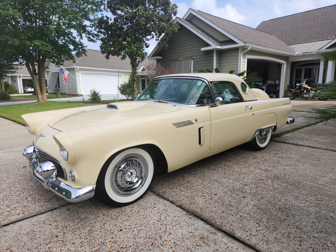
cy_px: 126
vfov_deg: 58.9
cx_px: 168
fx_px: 223
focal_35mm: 23
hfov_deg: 73.9
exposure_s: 1/1050
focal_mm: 5.4
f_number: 1.8
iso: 20
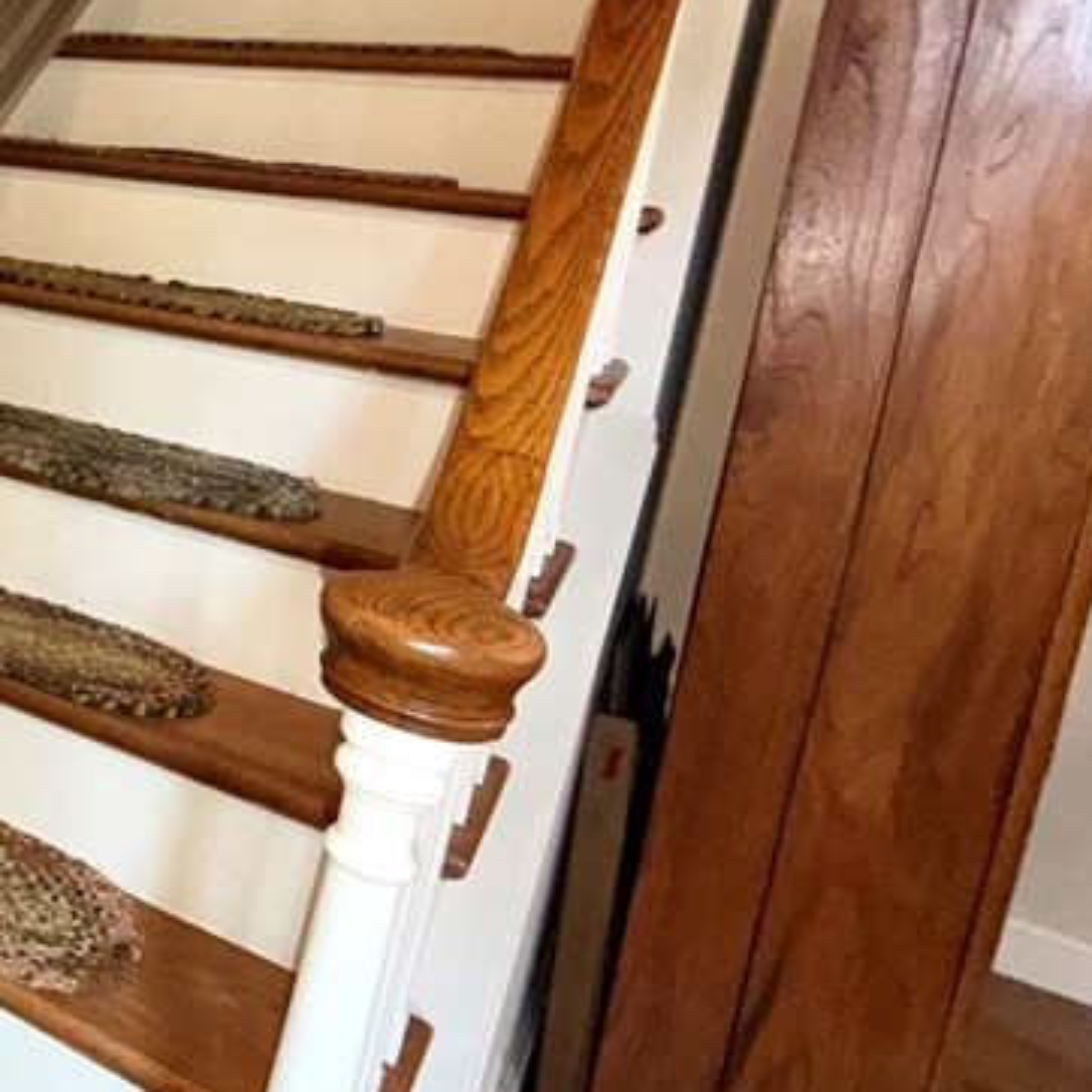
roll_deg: -5.4
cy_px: 356
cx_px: -290
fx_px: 1249
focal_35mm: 35
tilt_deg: -8.9
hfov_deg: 34.8
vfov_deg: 46.4
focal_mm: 2.22
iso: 125
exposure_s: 1/60
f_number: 2.2
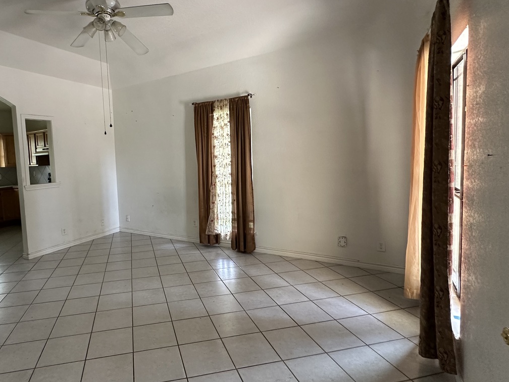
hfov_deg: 80.0
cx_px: 185
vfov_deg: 65.9
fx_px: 294
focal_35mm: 20
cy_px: 179
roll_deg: +2.1
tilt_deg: -3.9
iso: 320
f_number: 2.2
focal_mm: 2.22
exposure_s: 1/93
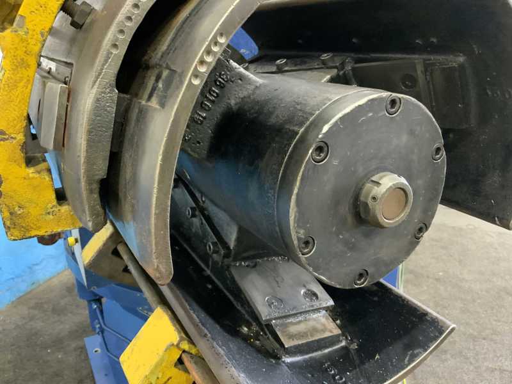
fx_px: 429
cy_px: 192
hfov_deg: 61.7
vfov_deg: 48.2
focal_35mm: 29
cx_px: 256
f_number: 1.8
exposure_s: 1/30
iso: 400
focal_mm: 3
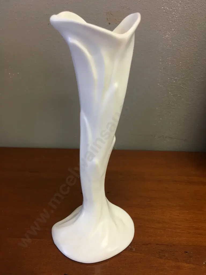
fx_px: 230
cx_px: 103
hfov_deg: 48.2
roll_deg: -0.2
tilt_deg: -24.7
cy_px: 138
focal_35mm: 29
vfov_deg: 61.7
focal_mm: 4.15
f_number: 2.2
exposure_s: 1/17
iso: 32
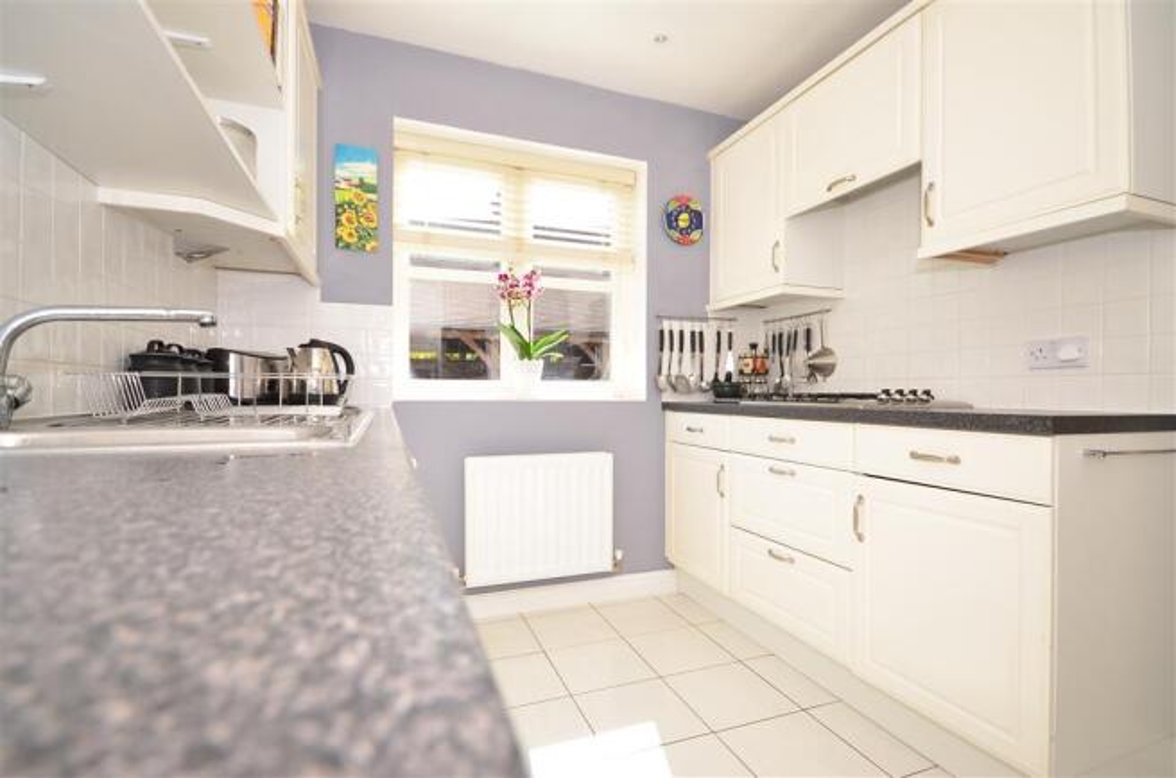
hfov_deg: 95.1
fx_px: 538
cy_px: 389
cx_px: 588
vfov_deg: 71.8
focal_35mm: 16
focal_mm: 11
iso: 200
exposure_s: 1/125
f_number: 5.6
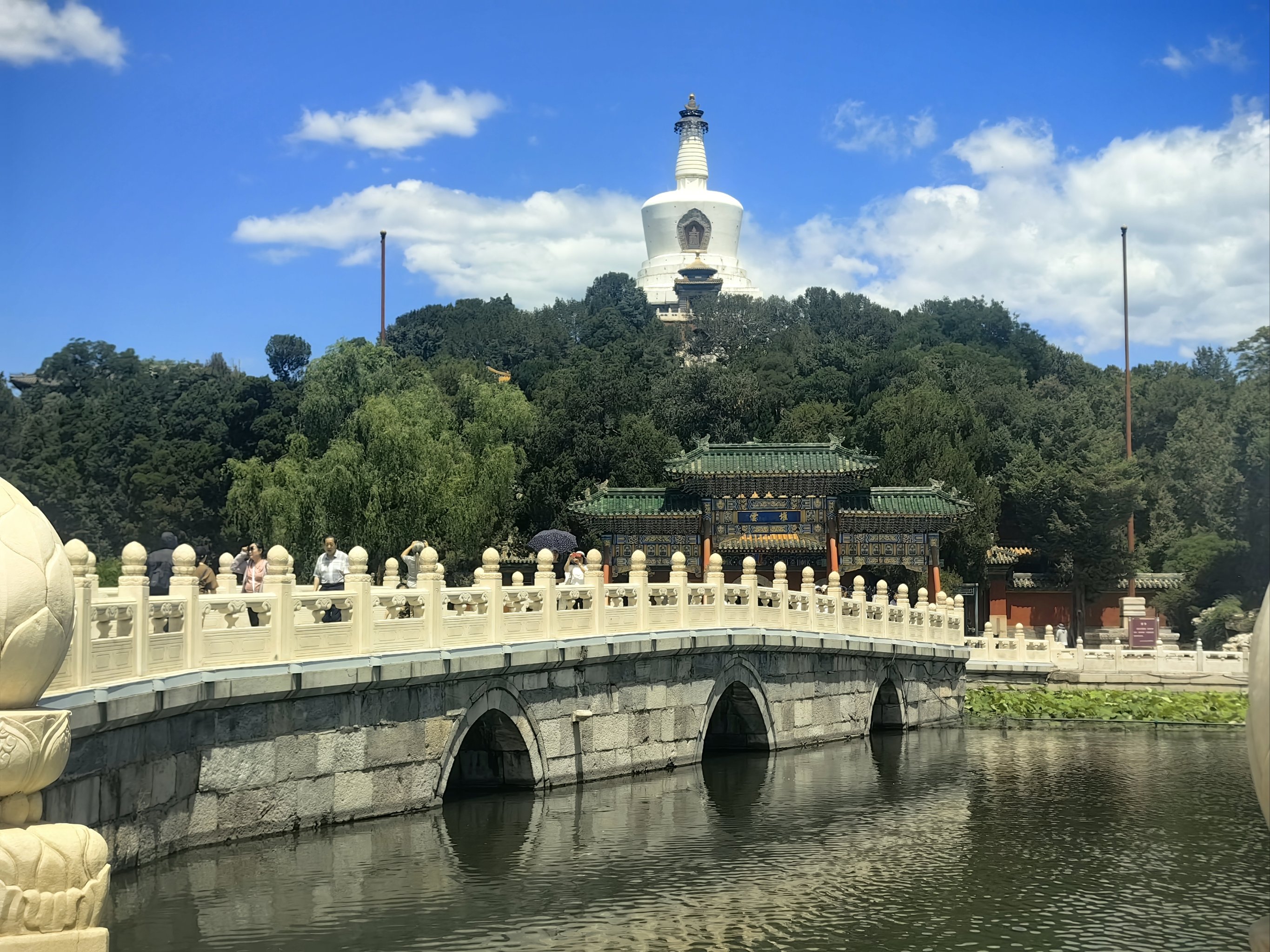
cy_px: 476
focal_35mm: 59
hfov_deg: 32.7
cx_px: 635
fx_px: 2165
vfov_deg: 24.8
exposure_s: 1/5000
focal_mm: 5.75
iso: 80
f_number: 2
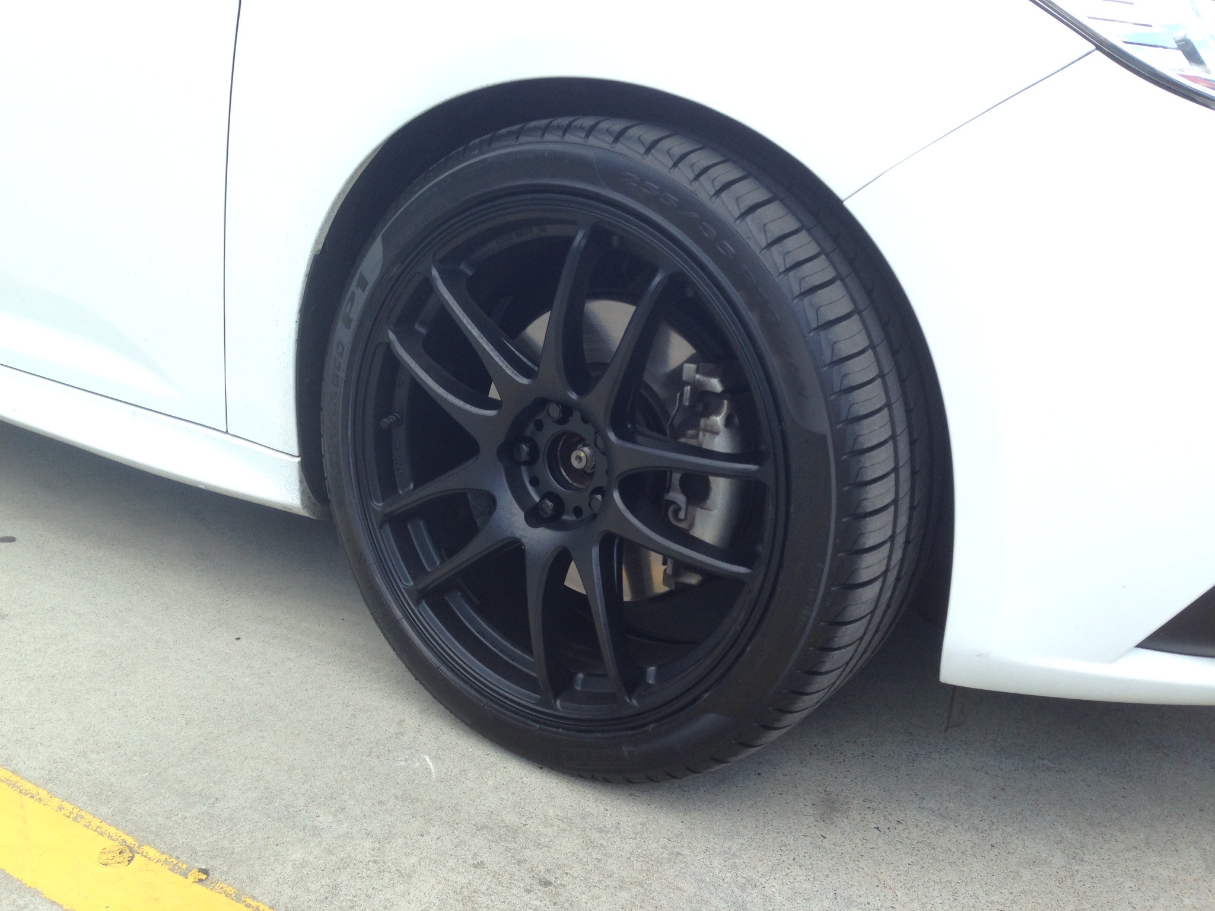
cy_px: 456
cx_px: 608
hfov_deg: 55.4
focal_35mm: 33
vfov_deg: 42.9
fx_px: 1158
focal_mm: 4.12
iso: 50
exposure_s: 1/713
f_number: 2.4
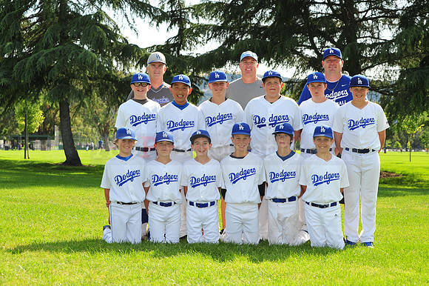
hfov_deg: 25.4
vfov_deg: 17.0
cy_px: 143
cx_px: 214
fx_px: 953
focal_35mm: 80
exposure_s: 1/500
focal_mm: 80
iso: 320
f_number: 8
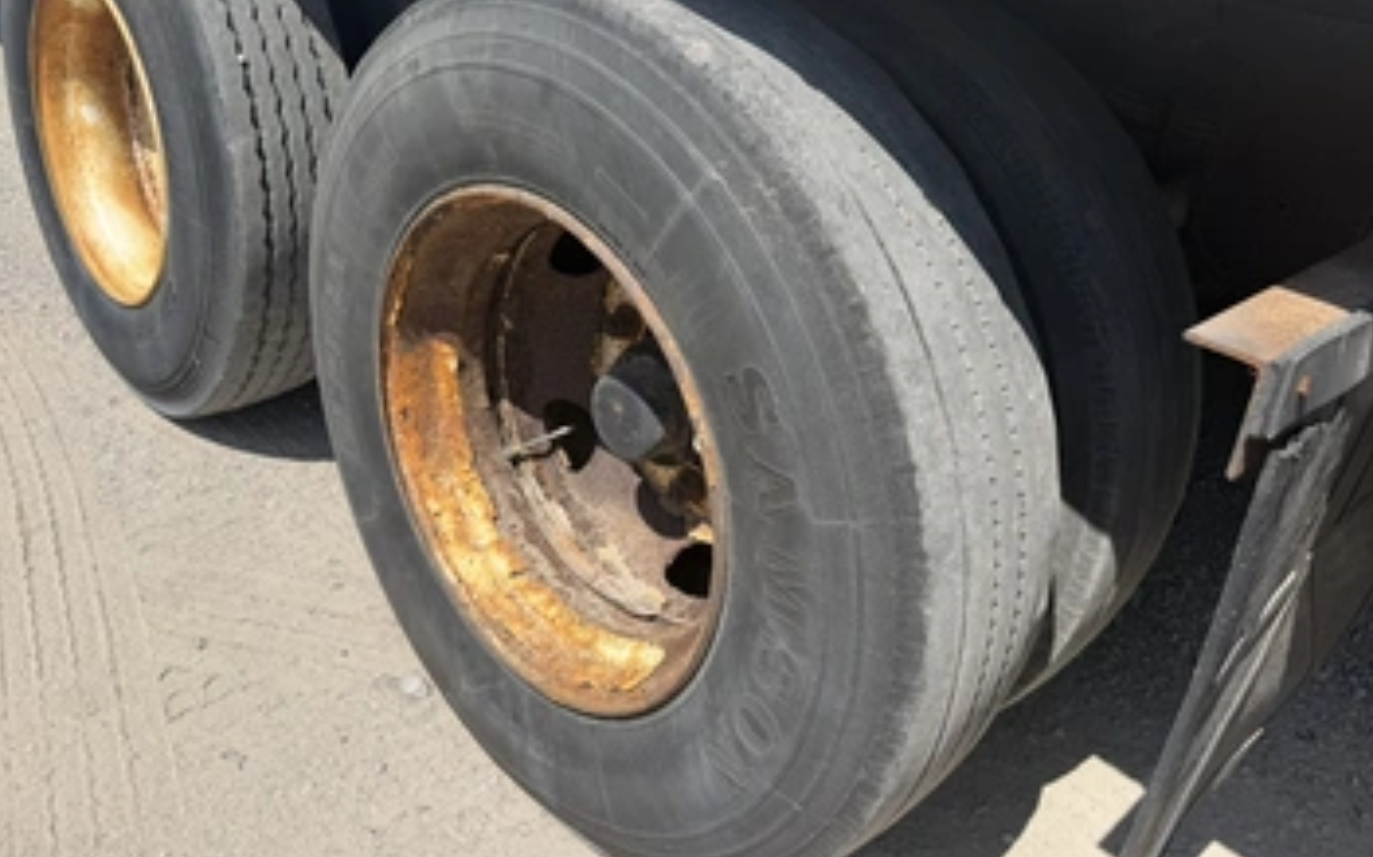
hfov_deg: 64.7
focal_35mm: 29
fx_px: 1085
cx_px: 685
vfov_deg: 42.7
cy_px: 313
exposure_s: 1/4405
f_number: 1.78
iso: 80
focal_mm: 6.76
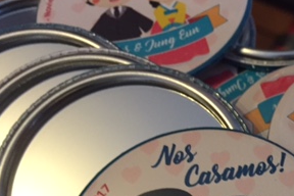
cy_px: 186
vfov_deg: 19.8
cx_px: 279
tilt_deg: -60.5
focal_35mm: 67
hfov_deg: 28.6
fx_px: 547
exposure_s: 1/33
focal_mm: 4.15
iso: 250
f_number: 2.2
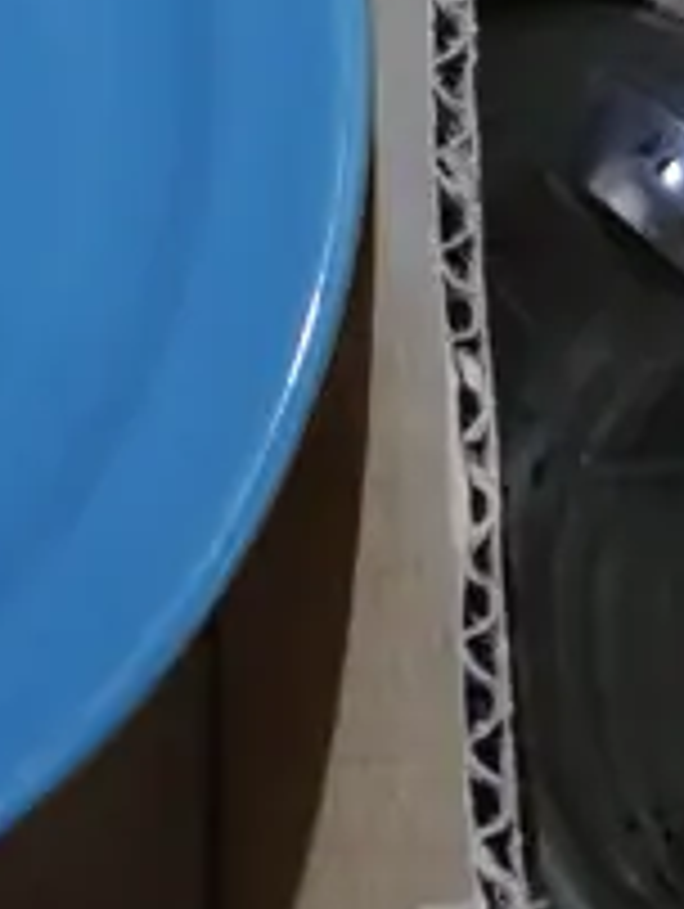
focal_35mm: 152
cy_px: -756
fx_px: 3996
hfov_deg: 9.0
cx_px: -814
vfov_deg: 11.9
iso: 250
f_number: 3.6
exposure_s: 1/60
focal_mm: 15
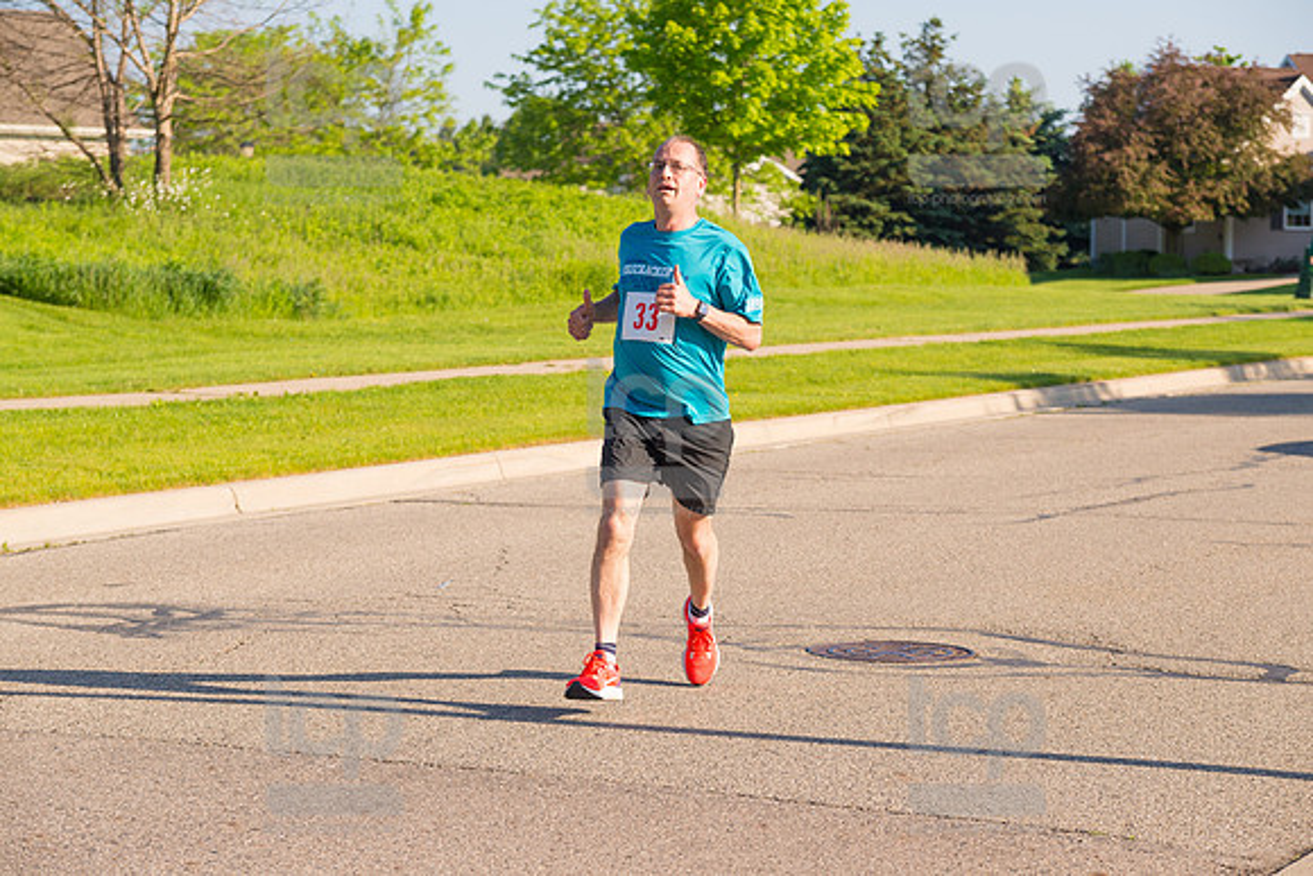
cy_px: 438
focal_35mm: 92
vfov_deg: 14.9
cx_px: 656
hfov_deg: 22.1
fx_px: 3356
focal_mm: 92
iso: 400
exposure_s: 1/1250
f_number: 5.6
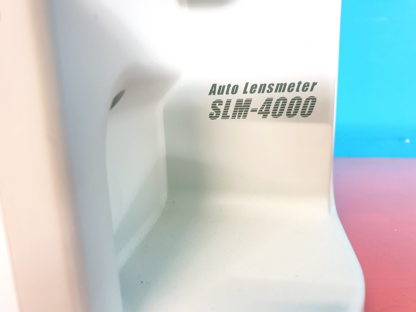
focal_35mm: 26
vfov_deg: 53.1
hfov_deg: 67.3
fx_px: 312
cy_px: 156
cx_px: 208
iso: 320
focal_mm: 4.3
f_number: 1.5
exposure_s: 1/33
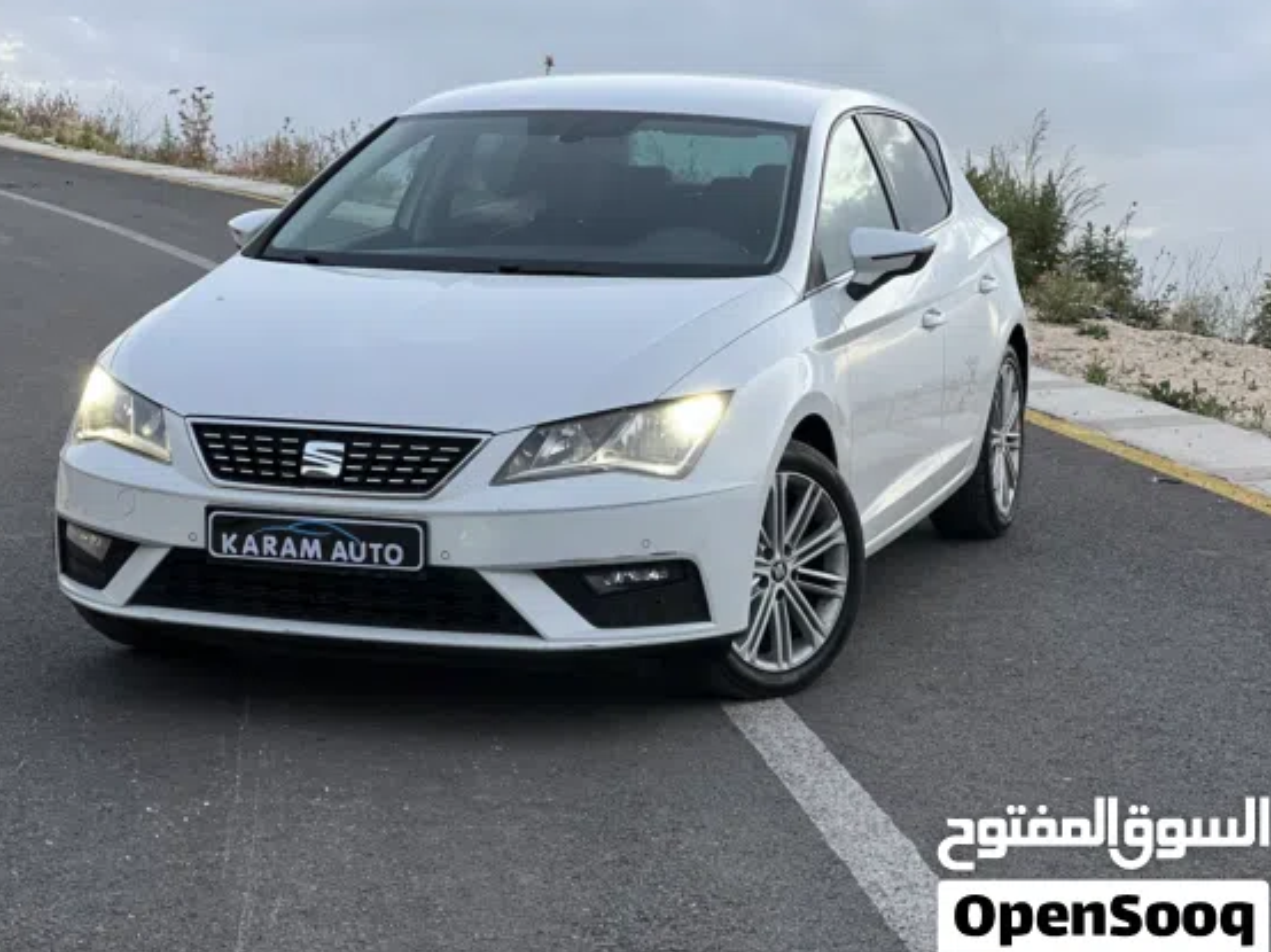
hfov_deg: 22.0
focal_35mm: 89
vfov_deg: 16.6
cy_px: 466
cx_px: 592
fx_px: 3266
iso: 200
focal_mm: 9
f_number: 2.8
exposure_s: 1/40
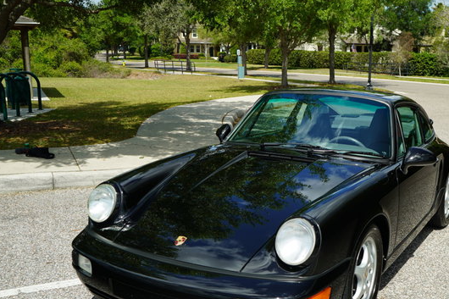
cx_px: 299
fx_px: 524
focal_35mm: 42
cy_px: 171
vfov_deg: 31.8
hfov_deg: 45.7
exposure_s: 1/100
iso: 100
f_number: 5
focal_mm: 29
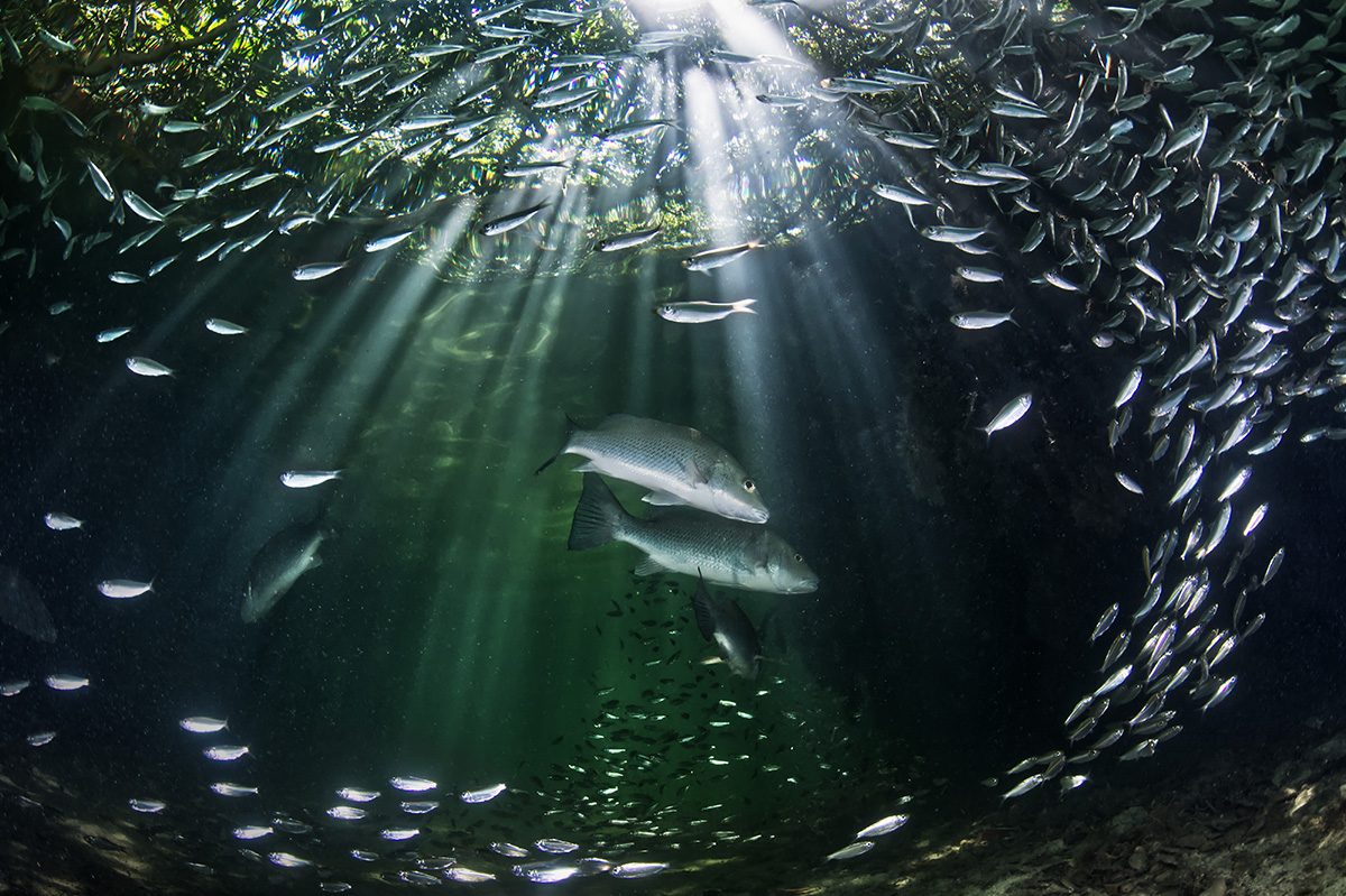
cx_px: 673
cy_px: 448
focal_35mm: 18
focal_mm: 12
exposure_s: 1/125
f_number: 9
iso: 320
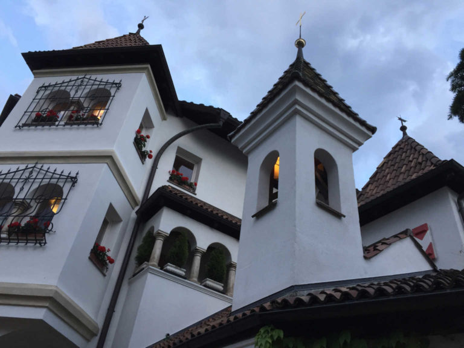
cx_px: 232
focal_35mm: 29
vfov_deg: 48.2
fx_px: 389
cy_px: 174
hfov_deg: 61.7
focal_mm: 4.15
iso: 32
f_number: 2.2
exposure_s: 1/33
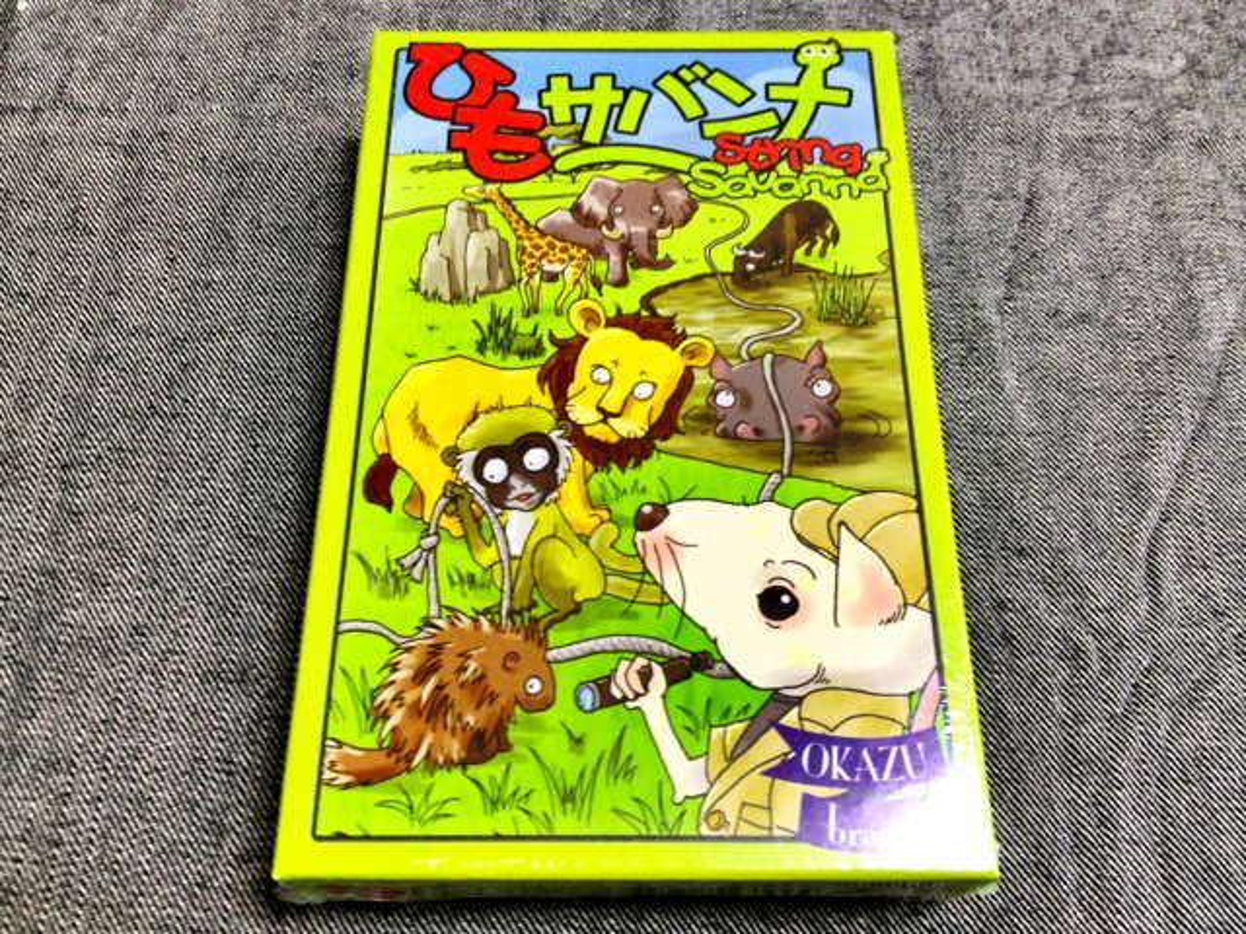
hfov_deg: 52.6
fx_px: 1260
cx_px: 623
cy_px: 467
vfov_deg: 40.7
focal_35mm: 35
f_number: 2.4
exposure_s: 1/20
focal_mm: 4.28
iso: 50
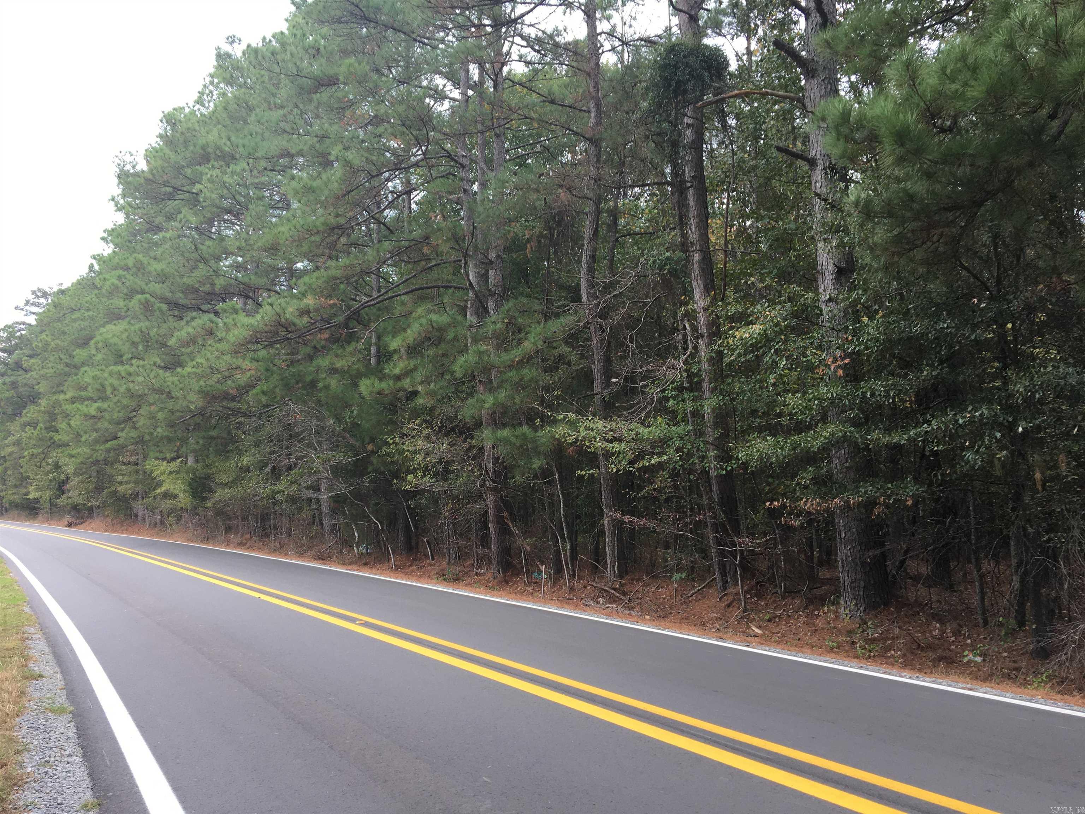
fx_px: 909
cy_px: 407
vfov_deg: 48.2
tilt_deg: +5.8
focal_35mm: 29
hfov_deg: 61.7
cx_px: 542
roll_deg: -0.5
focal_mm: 4.15
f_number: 2.2
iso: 25
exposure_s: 1/174
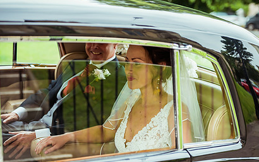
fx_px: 508
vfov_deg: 18.1
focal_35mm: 72
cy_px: 99
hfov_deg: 28.6
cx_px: 120
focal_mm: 50
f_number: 2.5
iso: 800
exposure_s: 1/2000
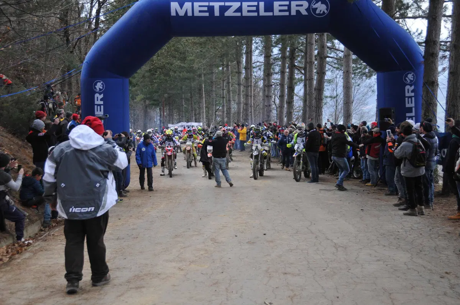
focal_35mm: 51
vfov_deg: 26.4
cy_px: 152
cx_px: 230
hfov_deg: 38.9
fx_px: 651
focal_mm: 34
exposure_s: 1/400
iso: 800
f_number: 4.2
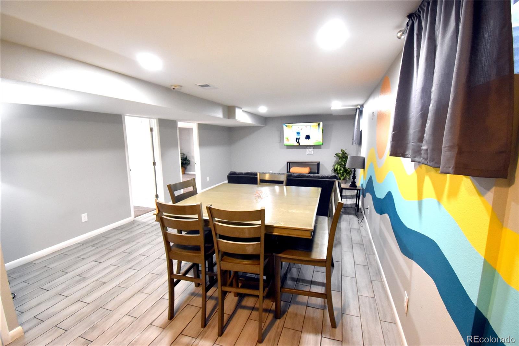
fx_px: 216
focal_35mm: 15
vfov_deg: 77.3
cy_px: 173
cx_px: 260
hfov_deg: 100.4
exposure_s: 1/60
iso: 1800
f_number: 4.5
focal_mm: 10
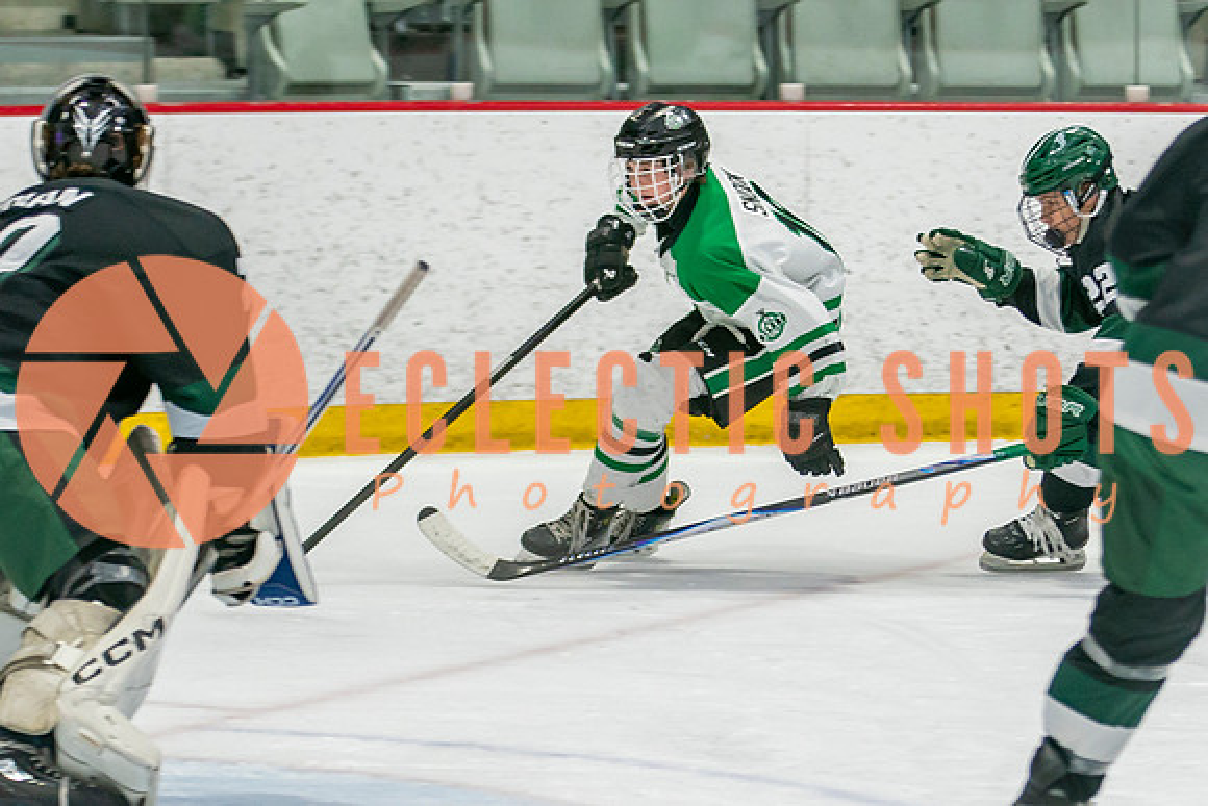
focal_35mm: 274
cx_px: 806
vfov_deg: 5.0
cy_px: 487
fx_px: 9185
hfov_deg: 7.5
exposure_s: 1/640
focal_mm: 115
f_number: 3.2
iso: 640
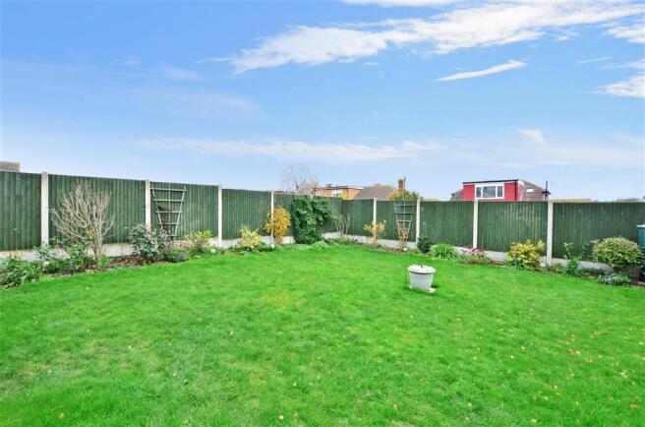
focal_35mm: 15
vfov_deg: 77.0
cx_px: 322
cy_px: 214
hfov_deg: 100.5
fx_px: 268
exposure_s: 1/15
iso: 400
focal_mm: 10
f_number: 14
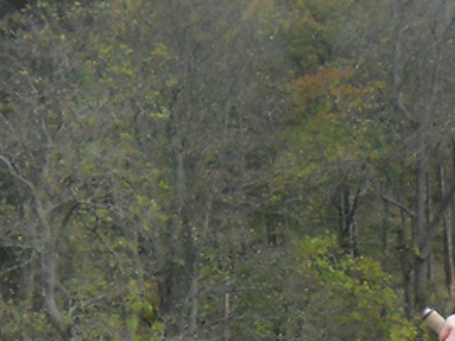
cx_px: 455
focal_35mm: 156
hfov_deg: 12.5
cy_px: 520
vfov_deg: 9.3
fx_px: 2051
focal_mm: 6.72
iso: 400
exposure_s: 1/80
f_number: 3.1
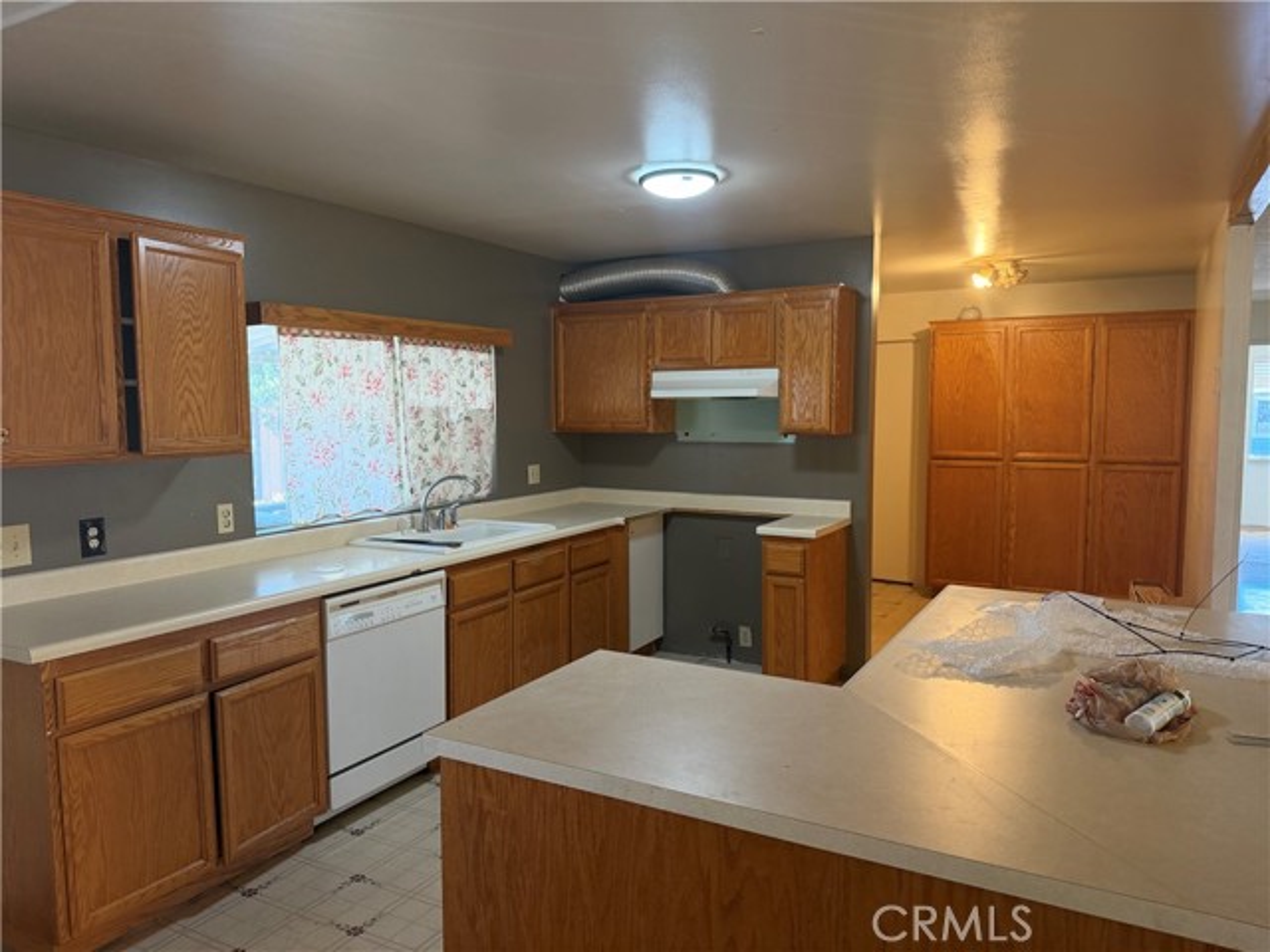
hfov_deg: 71.6
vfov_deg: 56.8
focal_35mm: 24
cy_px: 476
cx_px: 635
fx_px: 881
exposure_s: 1/60
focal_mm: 6.76
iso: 160
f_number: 1.78
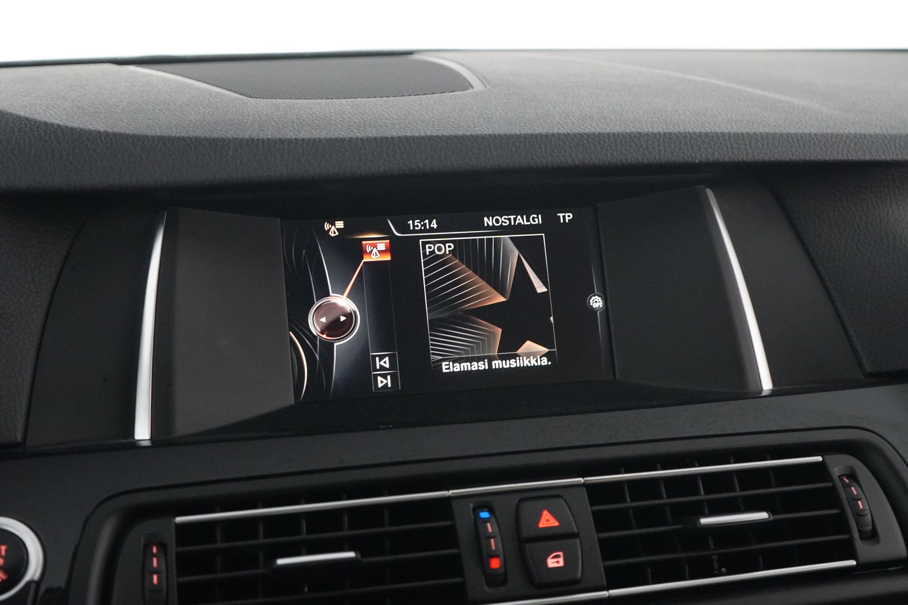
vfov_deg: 26.5
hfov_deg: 38.9
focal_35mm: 51
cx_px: 454
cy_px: 302
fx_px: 1286
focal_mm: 34
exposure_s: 1/30
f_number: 4
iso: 6400
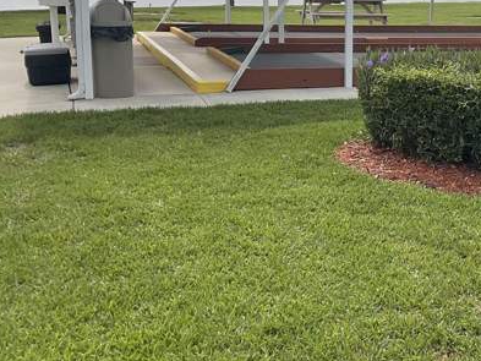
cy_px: 124
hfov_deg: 30.6
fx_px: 820
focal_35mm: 59
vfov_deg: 24.7
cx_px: 466
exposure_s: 1/2538
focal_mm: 3
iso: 16
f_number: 1.8
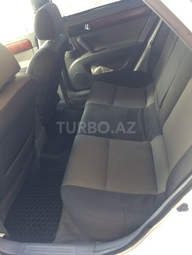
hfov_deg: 48.2
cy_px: 128
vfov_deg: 61.7
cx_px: 96
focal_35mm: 29
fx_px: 214
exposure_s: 1/33
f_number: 2.2
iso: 100
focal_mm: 4.15
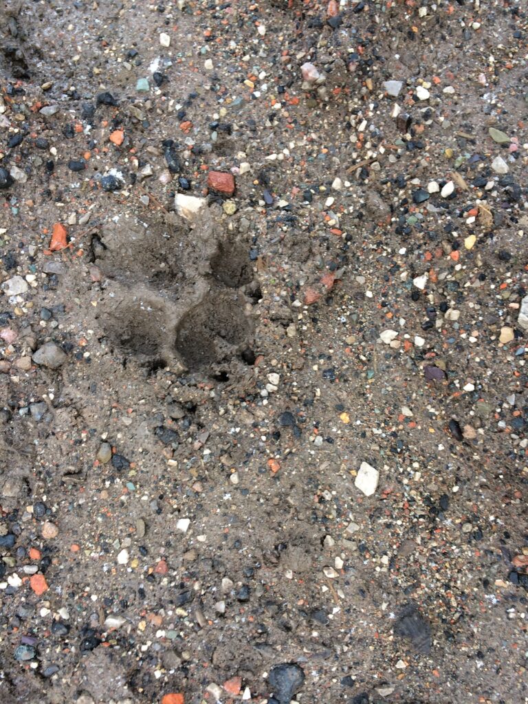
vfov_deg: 61.7
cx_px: 264
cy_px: 352
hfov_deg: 48.2
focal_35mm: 29
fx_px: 590
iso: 50
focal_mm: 4.15
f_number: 2.2
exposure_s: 1/100
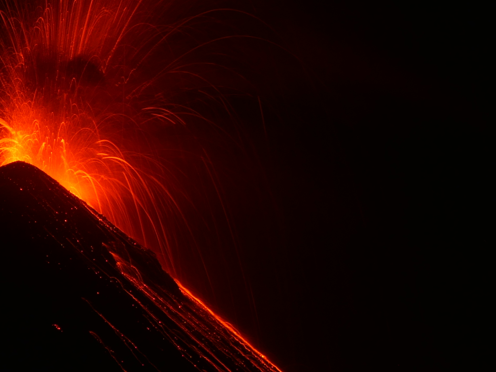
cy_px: 138
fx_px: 3983
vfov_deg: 5.3
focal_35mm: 278
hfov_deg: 7.1
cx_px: 57
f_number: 9
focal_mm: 46
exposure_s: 30
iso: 200
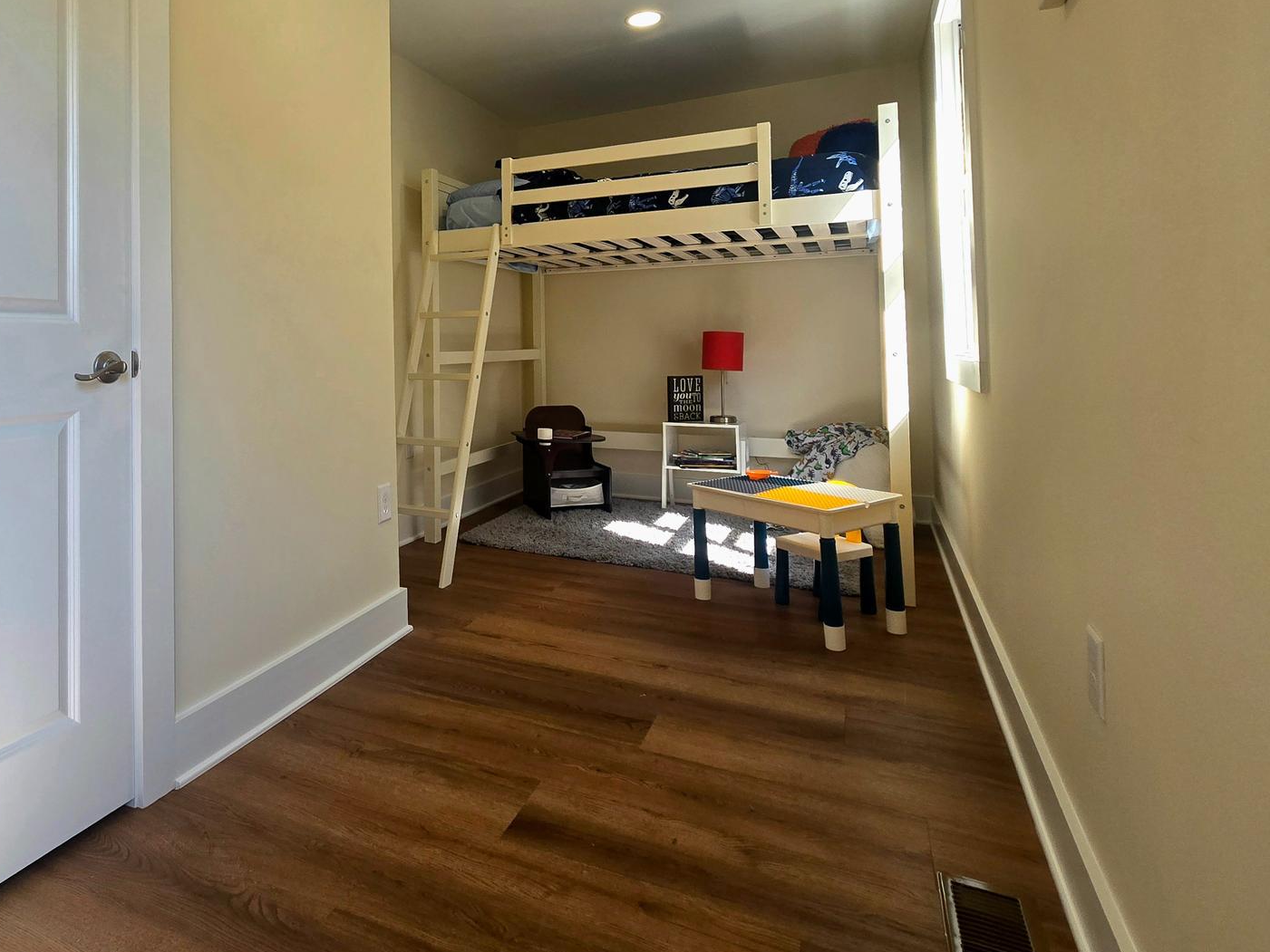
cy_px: 313
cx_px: 421
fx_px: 697
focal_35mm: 19
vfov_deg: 66.7
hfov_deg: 81.7
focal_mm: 2.2
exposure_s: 1/175
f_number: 2.2
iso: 50
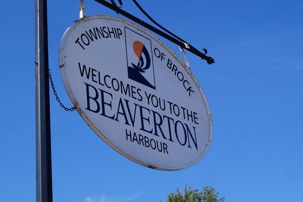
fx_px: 631
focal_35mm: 75
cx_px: 152
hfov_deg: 27.0
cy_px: 101
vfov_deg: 18.2
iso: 100
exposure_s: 1/100
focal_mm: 50
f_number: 13
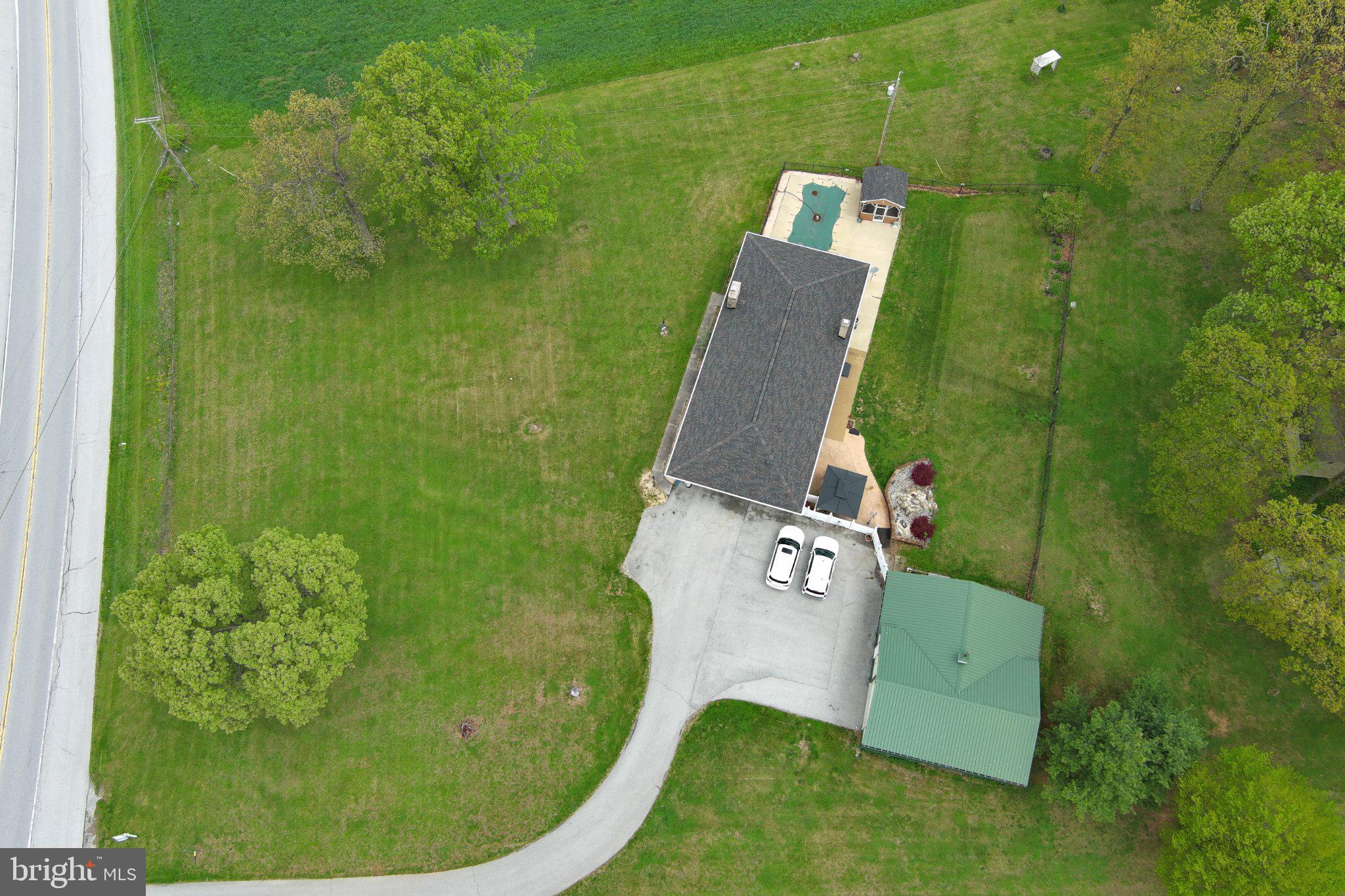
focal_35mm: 29
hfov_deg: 63.7
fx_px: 1083
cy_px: 448
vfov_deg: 45.0
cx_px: 672
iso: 100
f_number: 2.8
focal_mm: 10.57
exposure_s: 1/452
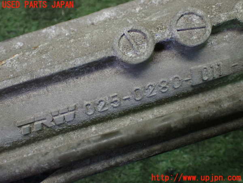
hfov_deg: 40.4
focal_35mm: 47
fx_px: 330
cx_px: 122
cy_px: 92
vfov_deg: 30.9
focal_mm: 8.4
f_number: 3.1
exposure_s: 1/100
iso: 800
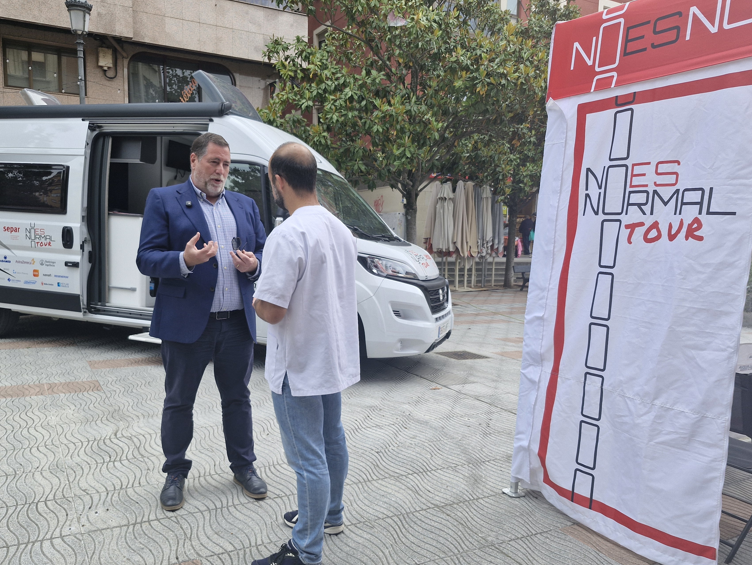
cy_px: 319
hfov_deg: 65.2
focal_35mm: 27
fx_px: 587
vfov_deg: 51.2
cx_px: 346
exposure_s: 1/612
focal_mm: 5.54
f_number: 1.8
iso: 50
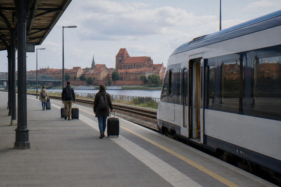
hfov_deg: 41.9
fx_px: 367
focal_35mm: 47
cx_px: 140
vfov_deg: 28.6
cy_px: 94
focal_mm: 47
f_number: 11
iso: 500
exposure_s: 1/320
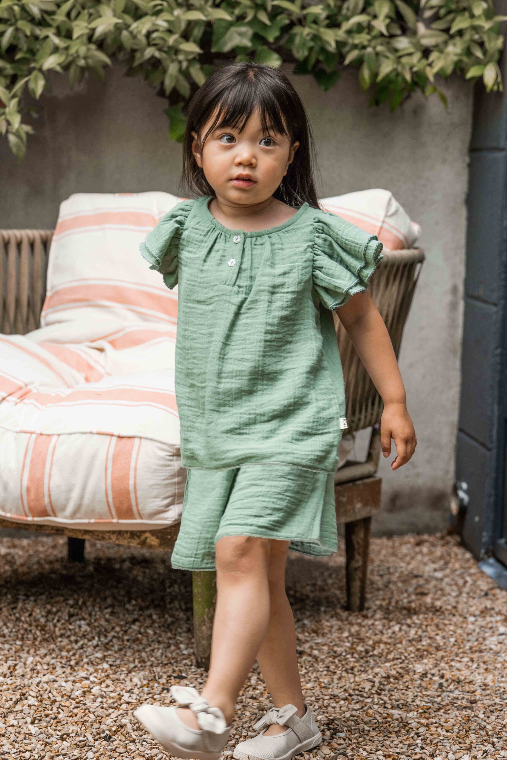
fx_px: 1880
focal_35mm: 89
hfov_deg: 15.4
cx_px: 254
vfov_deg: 22.9
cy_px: 380
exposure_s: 1/200
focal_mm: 89
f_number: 5.6
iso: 1000
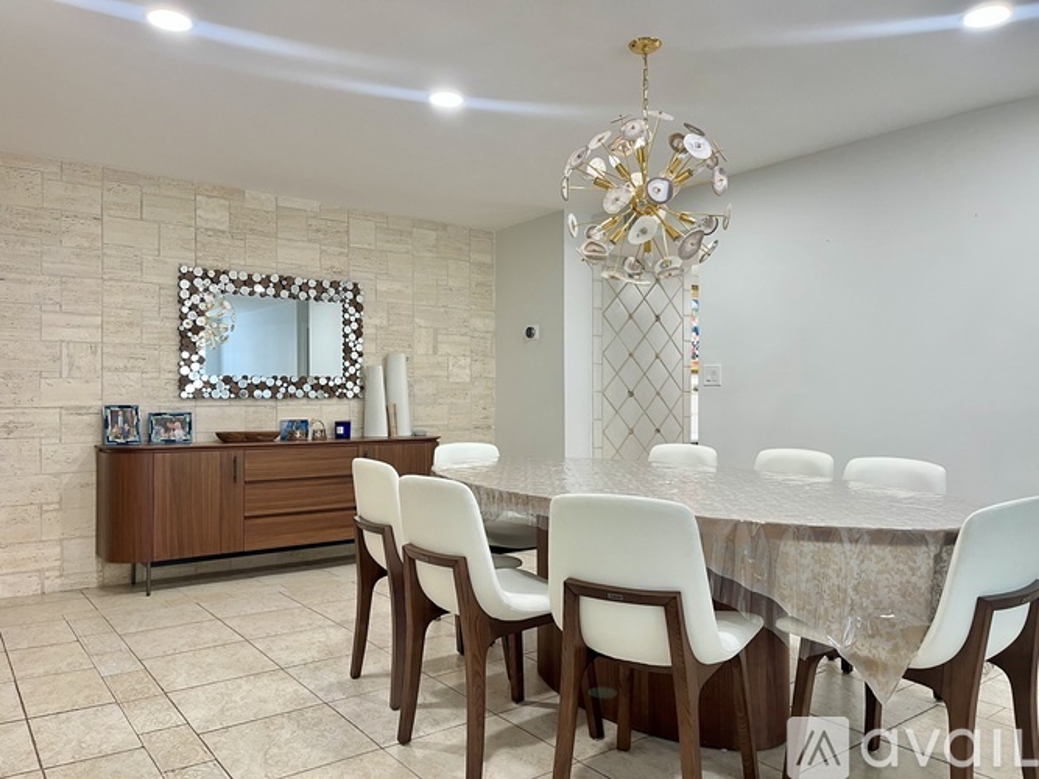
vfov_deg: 53.0
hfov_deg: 67.3
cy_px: 390
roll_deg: +0.2
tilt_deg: -1.1
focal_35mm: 26
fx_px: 780
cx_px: 520
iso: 125
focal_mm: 5.1
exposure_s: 1/60
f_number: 1.6
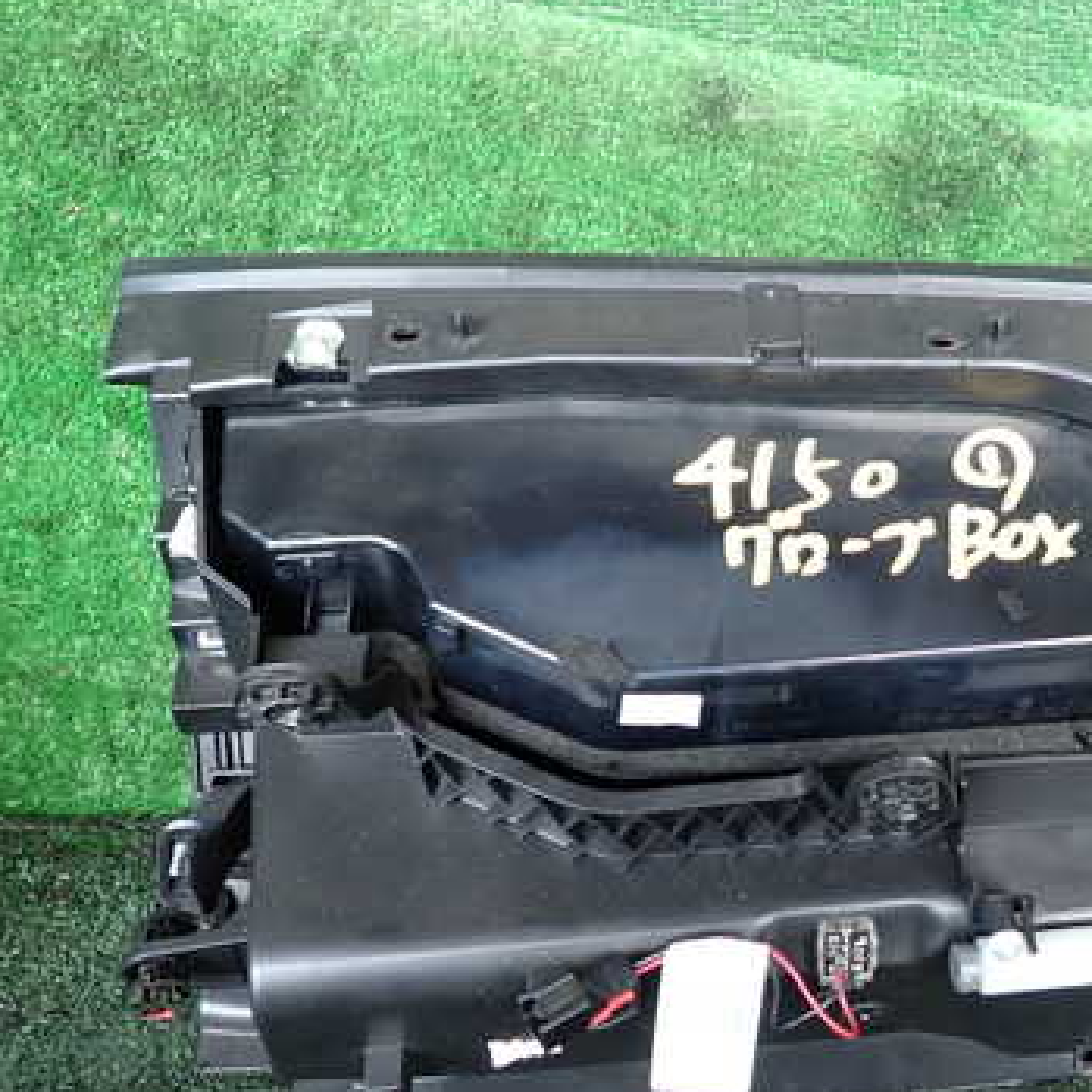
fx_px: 1356
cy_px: 535
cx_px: 860
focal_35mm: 38
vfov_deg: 43.9
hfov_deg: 42.1
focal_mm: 4.5
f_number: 2
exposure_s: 1/60
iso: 100
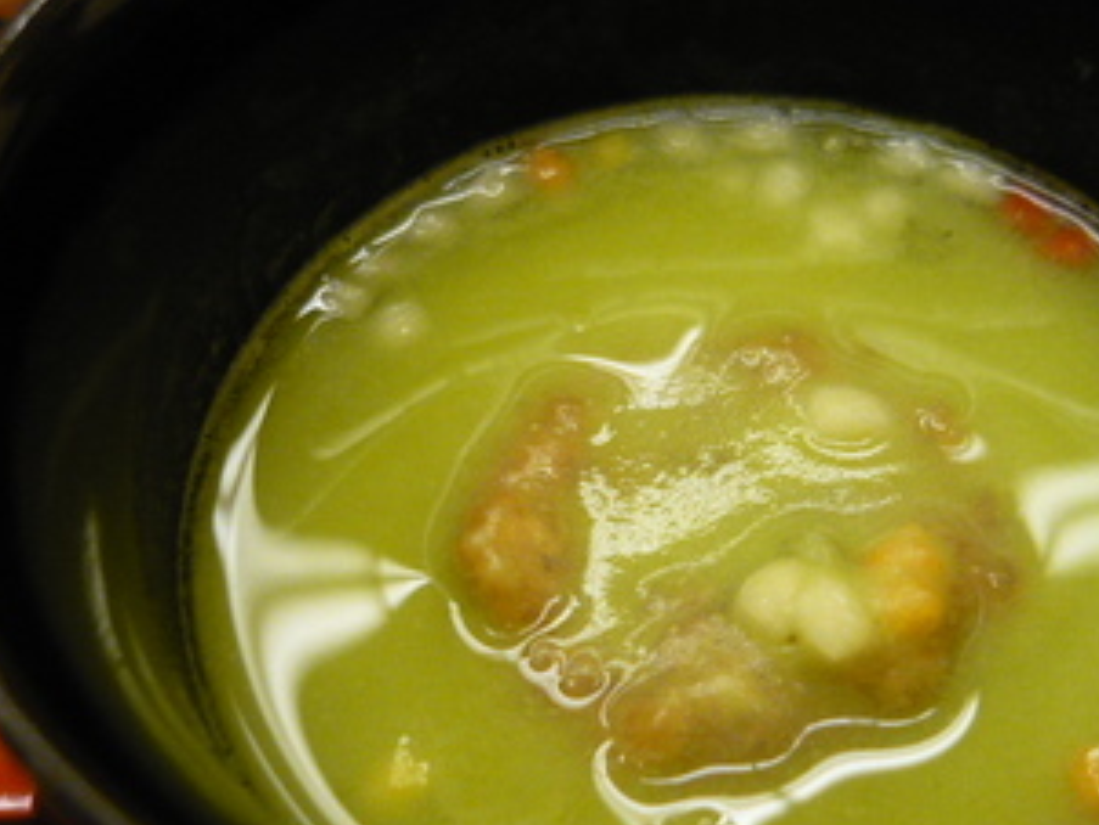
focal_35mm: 46
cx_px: 727
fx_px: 1461
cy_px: 414
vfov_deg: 31.5
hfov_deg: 40.7
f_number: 2.8
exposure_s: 1/10
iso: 400
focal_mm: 5.5
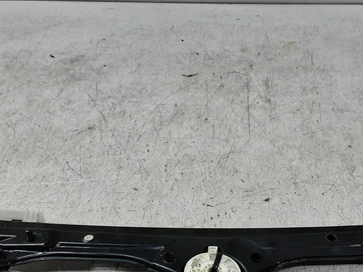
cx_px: 209
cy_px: 180
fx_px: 440
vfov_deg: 34.1
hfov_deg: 44.7
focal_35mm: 42
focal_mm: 2.91
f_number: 1.9
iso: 64
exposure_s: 1/50
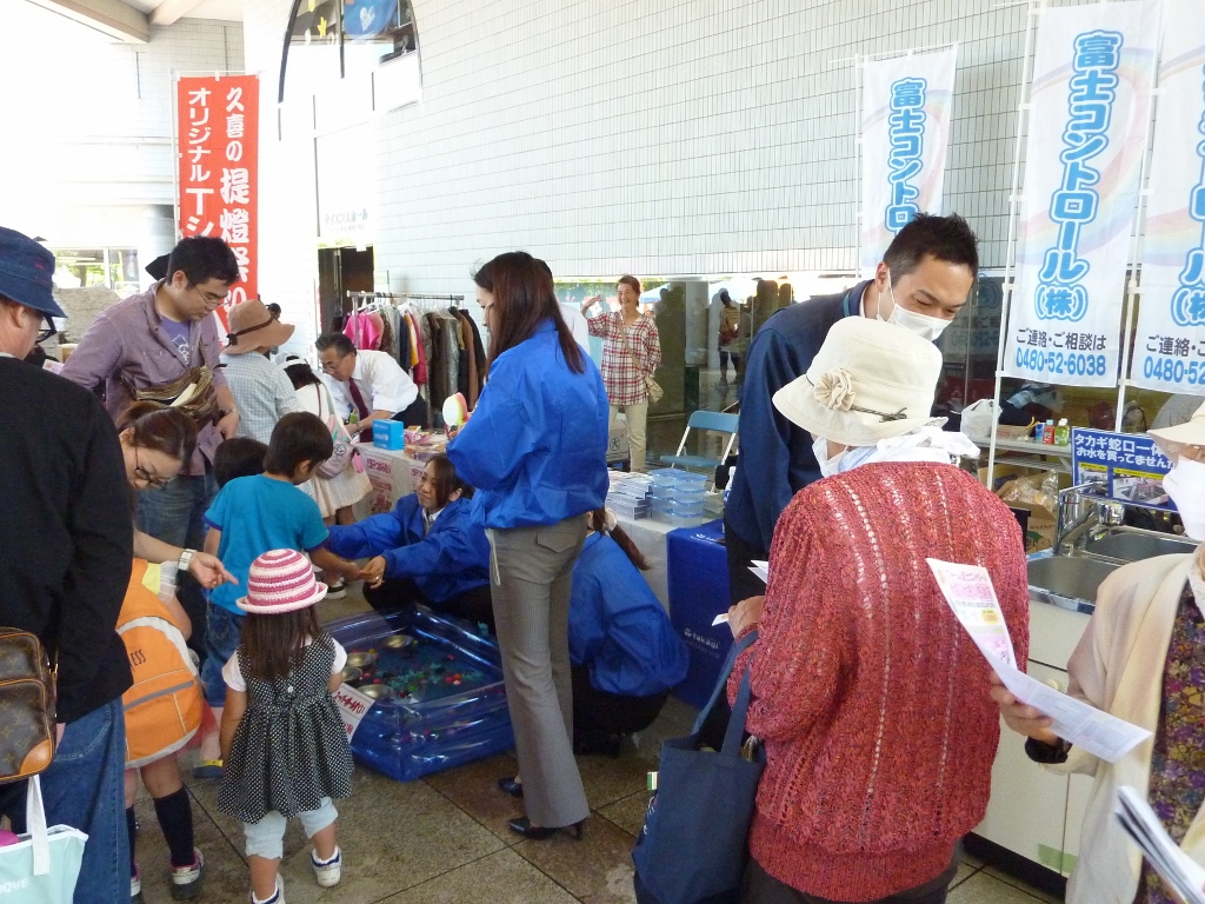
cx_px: 602
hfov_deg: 65.3
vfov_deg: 51.4
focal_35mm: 27
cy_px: 452
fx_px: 940
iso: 500
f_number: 3.3
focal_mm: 4.4
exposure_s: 1/125
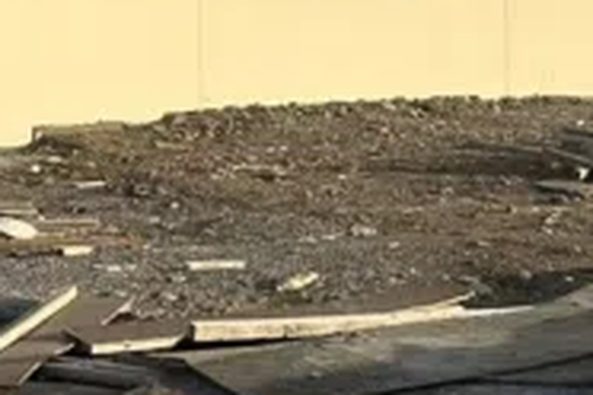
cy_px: 210
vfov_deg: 15.9
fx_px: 1417
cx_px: -57
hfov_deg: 22.3
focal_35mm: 86
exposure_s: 1/4016
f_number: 1.78
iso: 80
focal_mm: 6.86
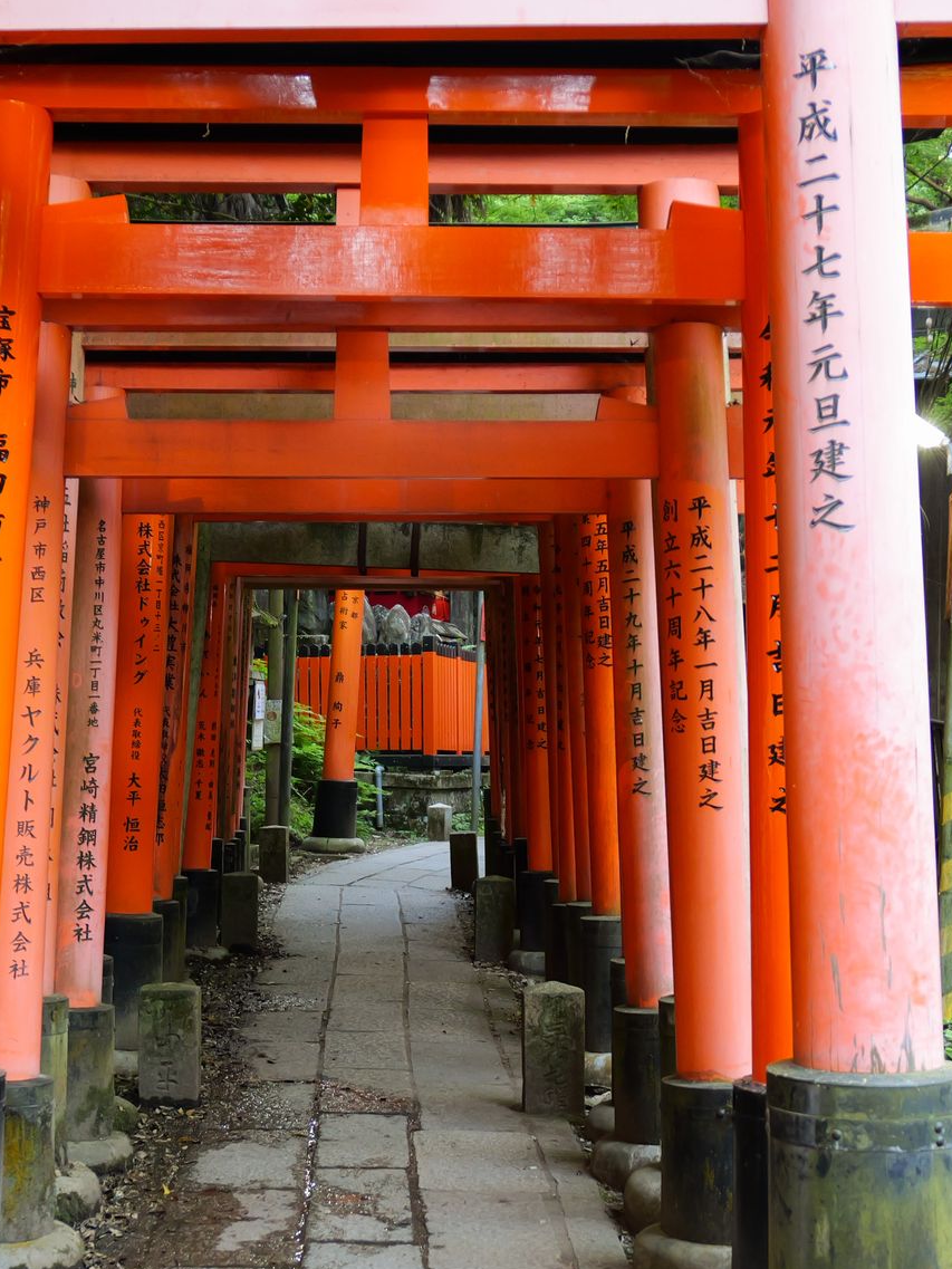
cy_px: 735
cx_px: 375
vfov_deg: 33.7
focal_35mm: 57
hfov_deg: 25.6
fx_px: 2090
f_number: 2.4
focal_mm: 17.2
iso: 500
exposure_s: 1/60
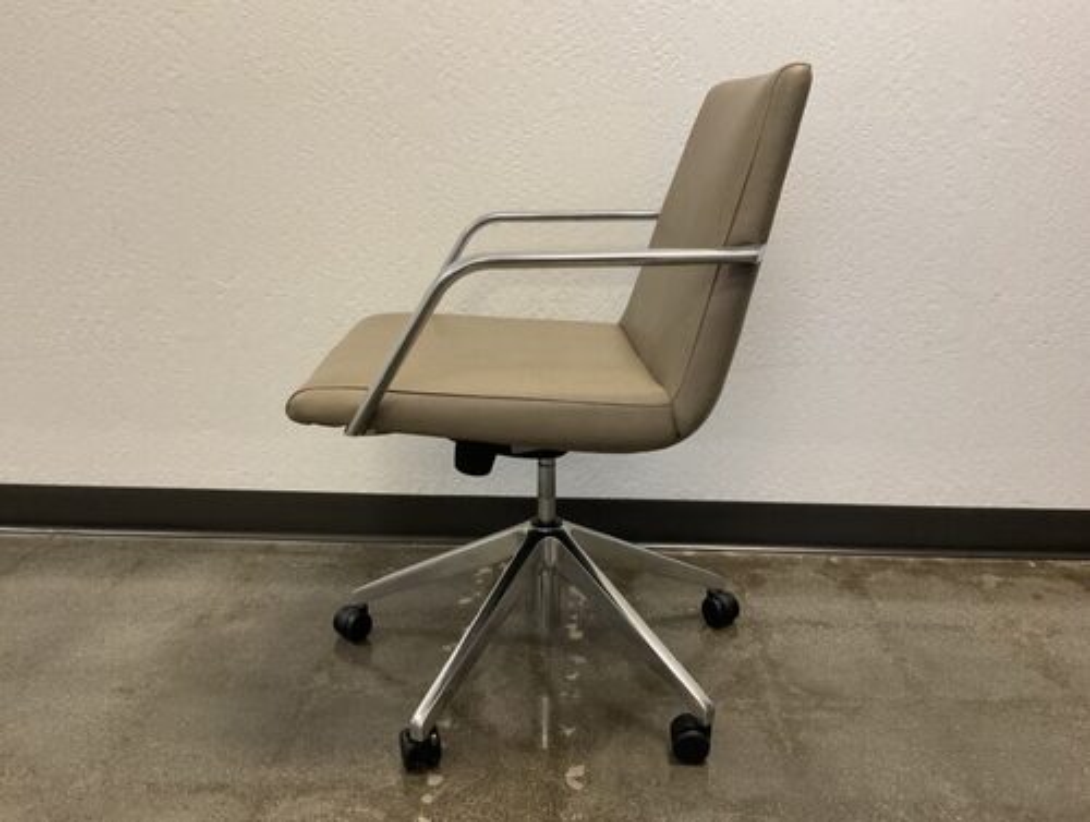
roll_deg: -1.0
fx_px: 915
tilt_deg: -16.6
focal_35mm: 29
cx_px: 545
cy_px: 411
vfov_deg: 48.4
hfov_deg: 61.6
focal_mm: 3
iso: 125
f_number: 1.8
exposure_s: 1/50
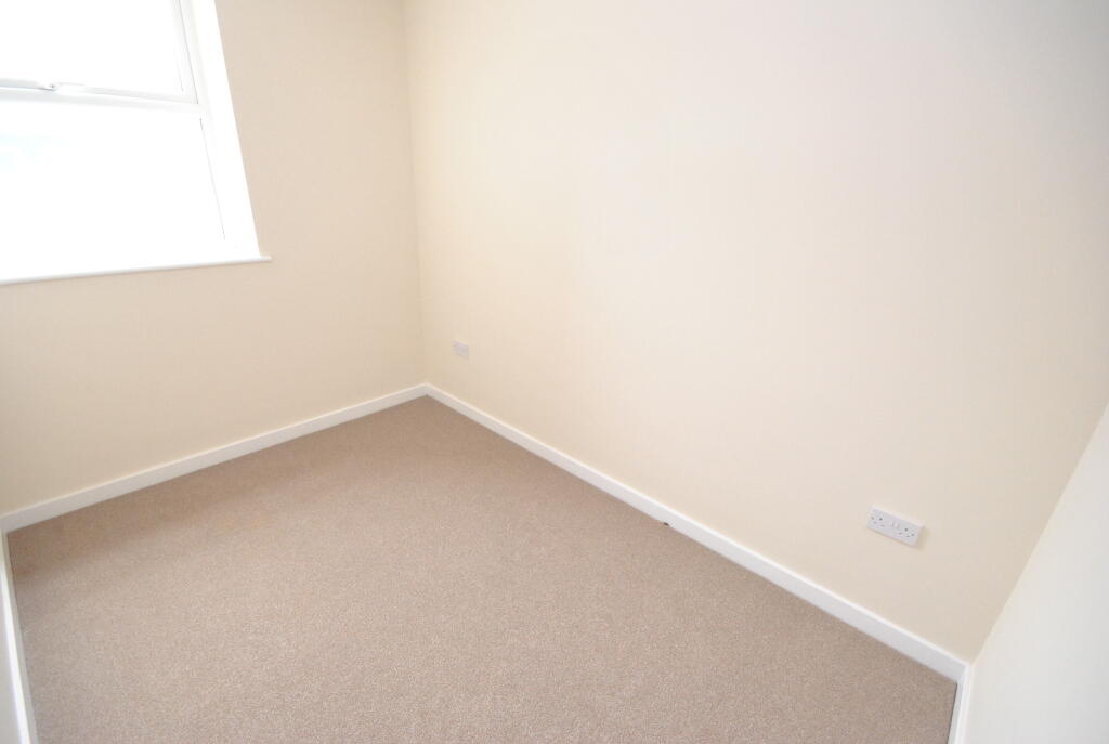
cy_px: 372
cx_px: 554
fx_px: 463
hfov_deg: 100.3
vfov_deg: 77.6
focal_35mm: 15
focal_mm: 10
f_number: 8
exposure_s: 1/60
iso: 1600
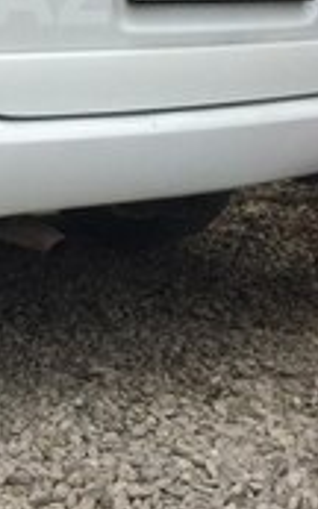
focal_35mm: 88
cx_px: -118
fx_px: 1221
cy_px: -9
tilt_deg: -4.3
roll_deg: -0.1
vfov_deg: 22.6
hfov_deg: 14.1
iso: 32
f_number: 2.2
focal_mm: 4.15
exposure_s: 1/3425
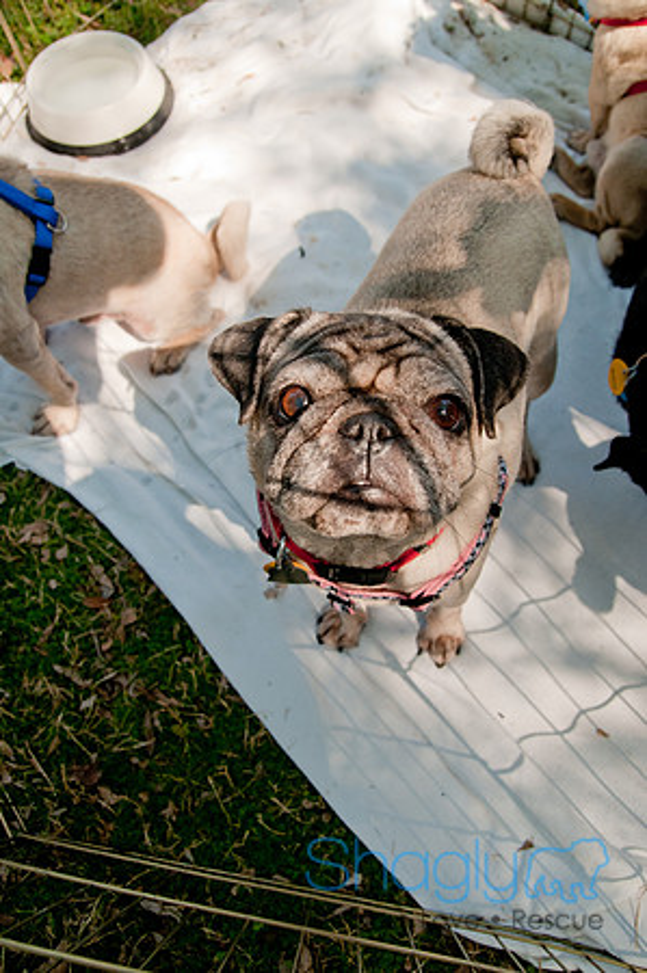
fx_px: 689
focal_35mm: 26
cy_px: 486
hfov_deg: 50.3
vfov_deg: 70.5
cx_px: 324
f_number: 5
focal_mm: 17
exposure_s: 1/800
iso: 400
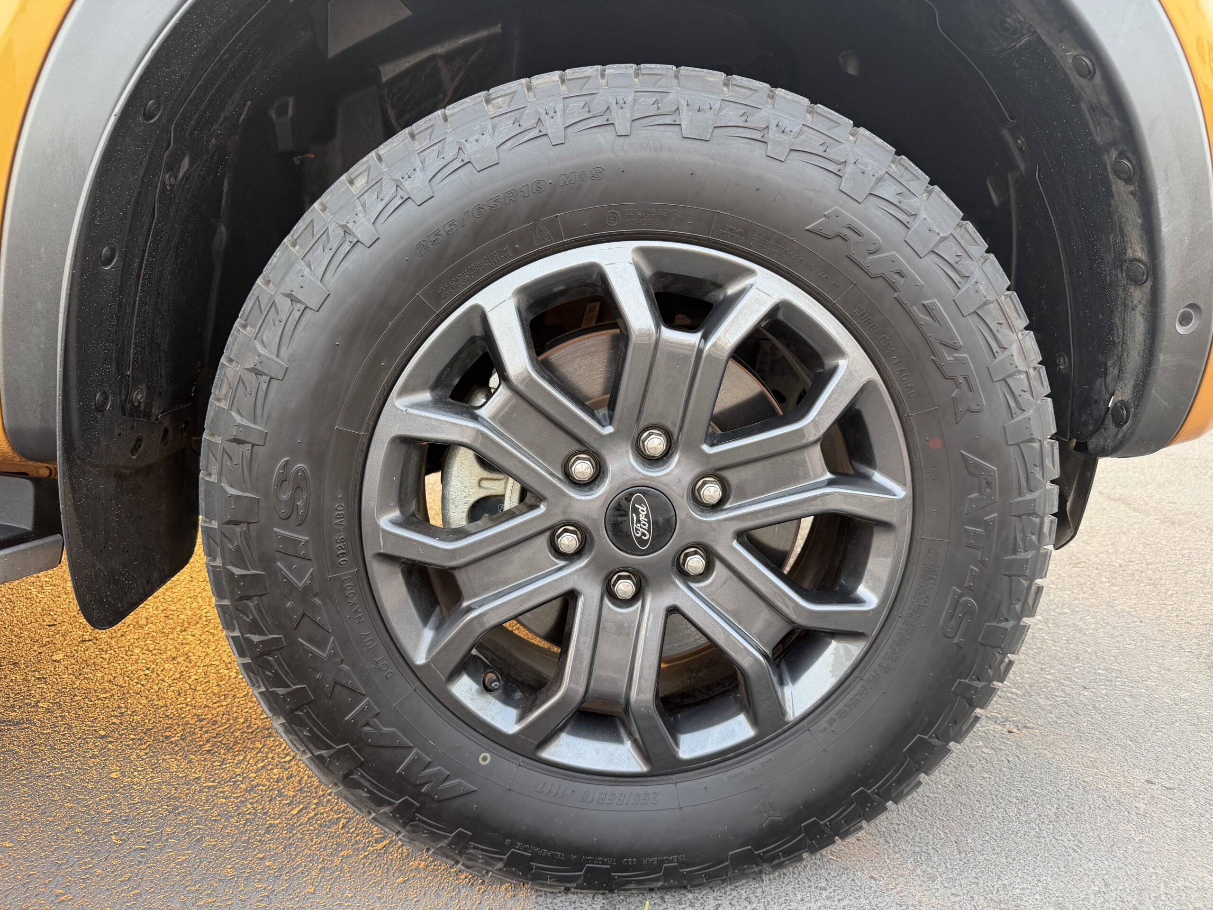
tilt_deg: -9.2
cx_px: 606
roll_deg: +0.0
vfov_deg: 56.8
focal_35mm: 24
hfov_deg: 71.6
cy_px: 455
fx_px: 841
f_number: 1.78
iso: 160
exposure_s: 1/121
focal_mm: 6.76
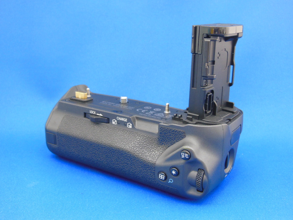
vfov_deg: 32.2
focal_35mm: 45
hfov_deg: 42.1
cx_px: 146
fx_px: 381
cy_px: 110
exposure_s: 1/13
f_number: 4.4
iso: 400
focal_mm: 8
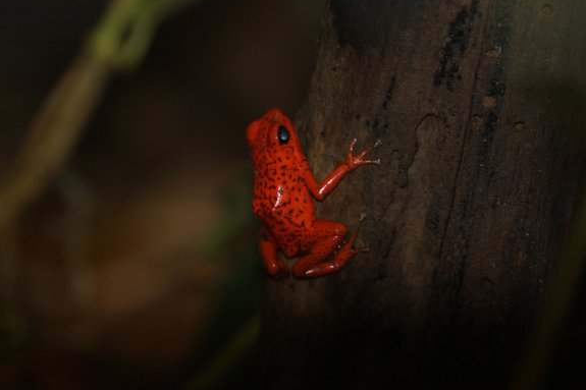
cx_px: 278
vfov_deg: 2.2
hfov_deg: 3.2
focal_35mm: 639
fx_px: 10398
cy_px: 199
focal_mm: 400
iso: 640
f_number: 5.6
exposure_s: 1/60
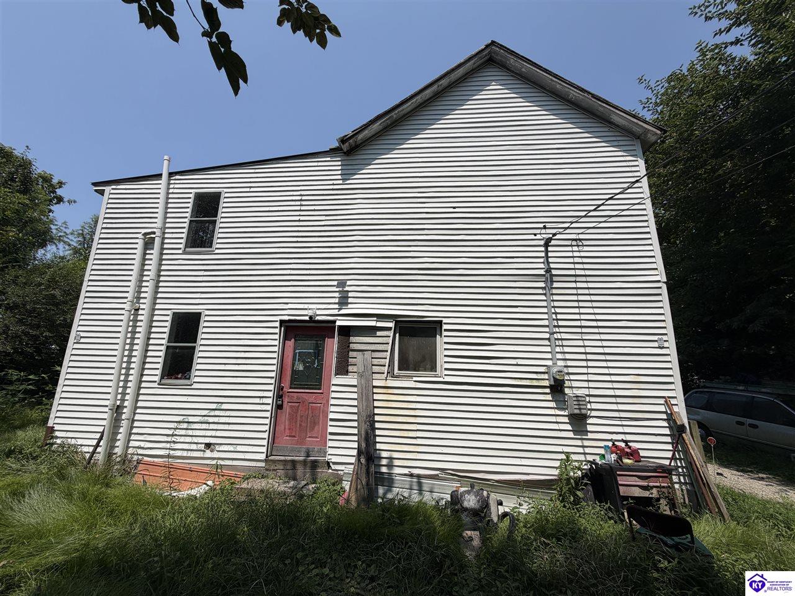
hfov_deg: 102.1
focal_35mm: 14
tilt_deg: +12.6
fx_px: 321
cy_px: 298
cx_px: 398
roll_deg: -0.9
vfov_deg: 85.6
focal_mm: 2.22
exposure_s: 1/1572
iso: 20
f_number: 2.2
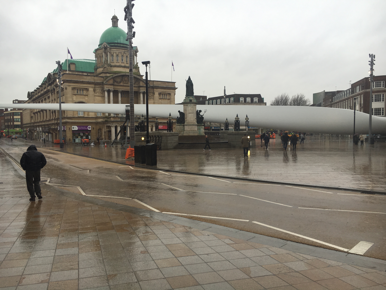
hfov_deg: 61.7
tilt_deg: -3.3
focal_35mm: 29
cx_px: 193
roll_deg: +0.0
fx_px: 323
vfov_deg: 48.2
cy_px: 145
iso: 25
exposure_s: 1/100
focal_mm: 4.15
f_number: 2.2
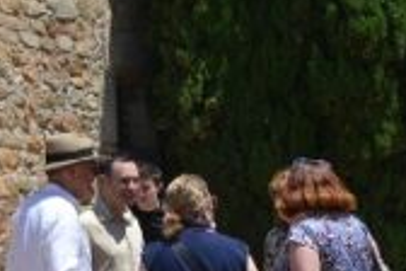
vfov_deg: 12.2
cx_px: -360
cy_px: 39
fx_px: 1263
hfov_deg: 15.3
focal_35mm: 112
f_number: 8
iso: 100
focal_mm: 18
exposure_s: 1/250
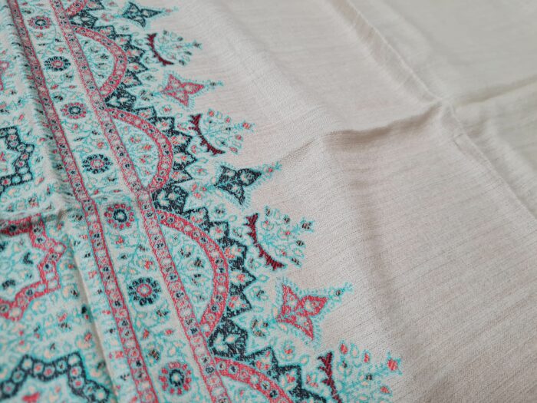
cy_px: 202
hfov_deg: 67.3
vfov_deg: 53.1
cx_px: 268
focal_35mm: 26
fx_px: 403
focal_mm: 5.4
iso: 250
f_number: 1.8
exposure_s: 1/60
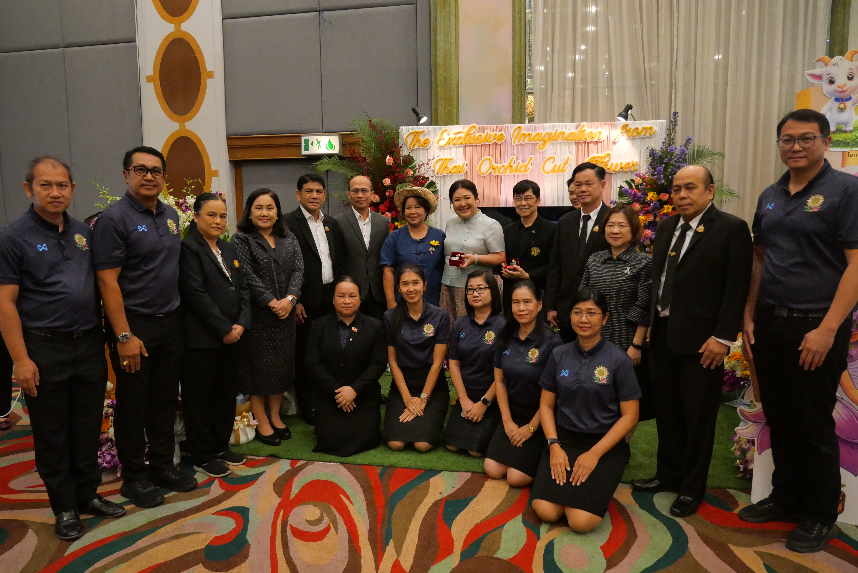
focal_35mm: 24
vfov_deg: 53.2
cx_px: 429
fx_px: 572
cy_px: 286
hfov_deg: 73.7
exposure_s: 1/100
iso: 3200
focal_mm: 12
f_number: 4
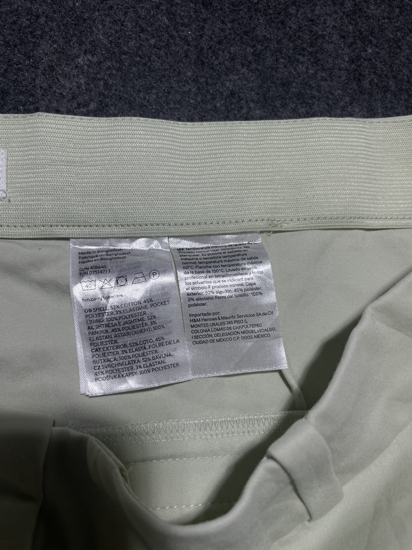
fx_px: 413
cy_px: 275
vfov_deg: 67.3
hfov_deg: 53.1
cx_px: 206
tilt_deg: -52.5
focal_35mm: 26
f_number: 1.6
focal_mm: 4.2
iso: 32
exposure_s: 1/151
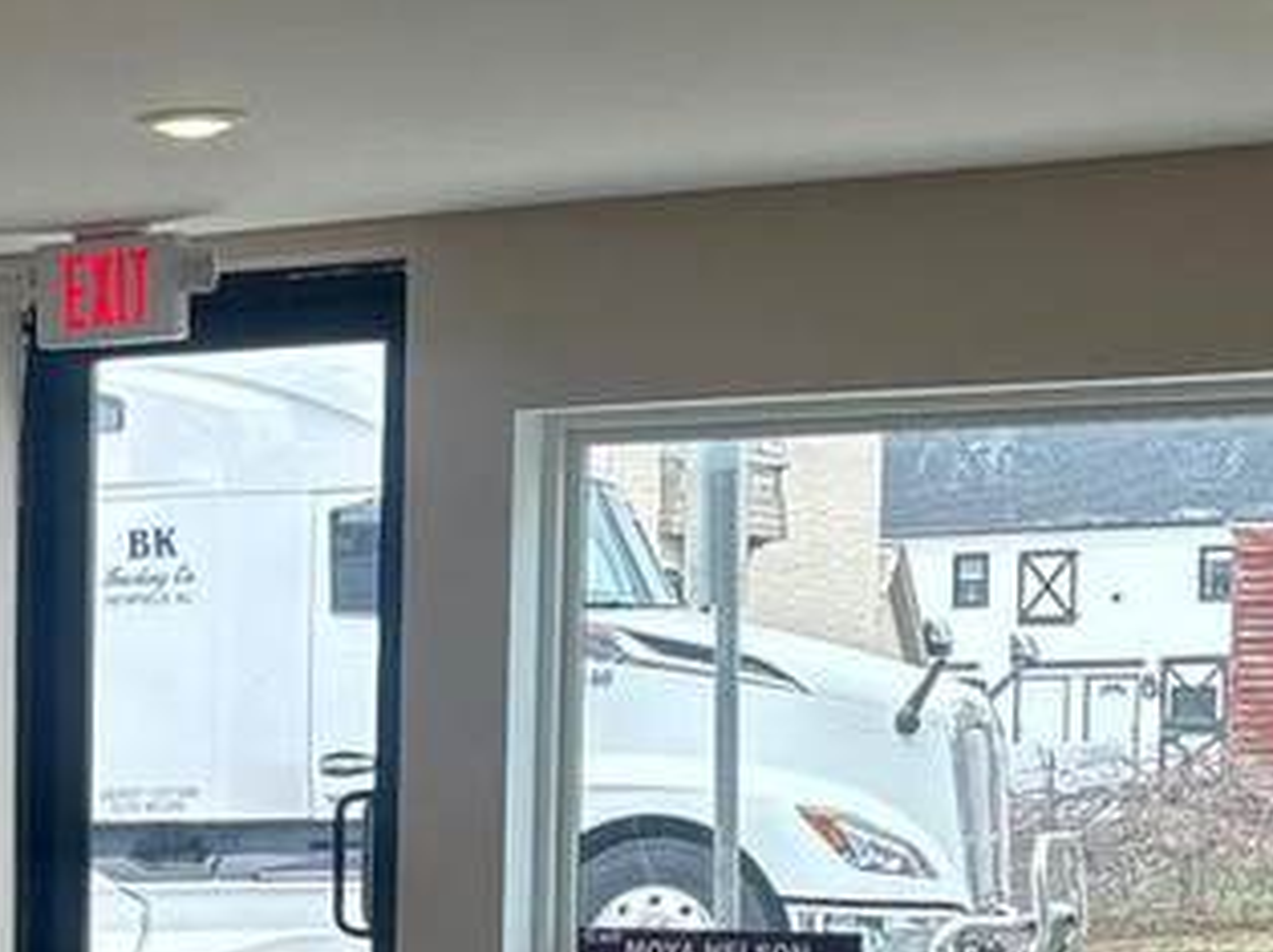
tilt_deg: -5.8
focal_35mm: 106
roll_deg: -0.1
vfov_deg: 13.6
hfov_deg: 17.5
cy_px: 1090
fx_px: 3895
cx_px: -341
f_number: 1.6
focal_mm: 5.96
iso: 40
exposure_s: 1/159
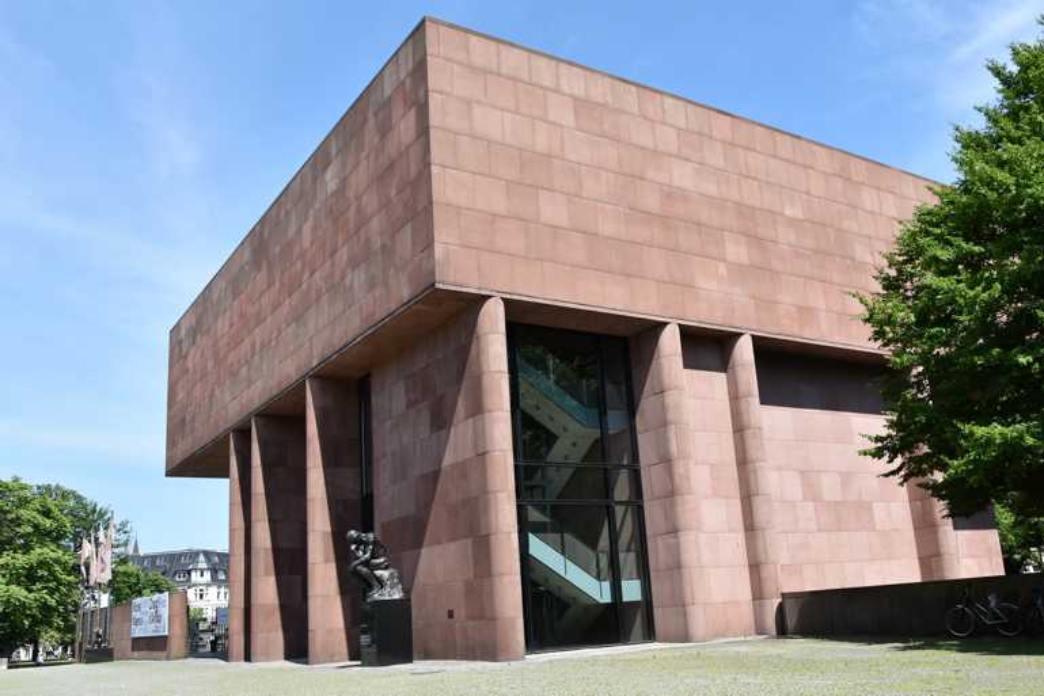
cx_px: 522
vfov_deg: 47.9
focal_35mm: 27
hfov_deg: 67.4
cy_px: 348
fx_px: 783
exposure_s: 1/320
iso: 200
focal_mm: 18
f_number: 9
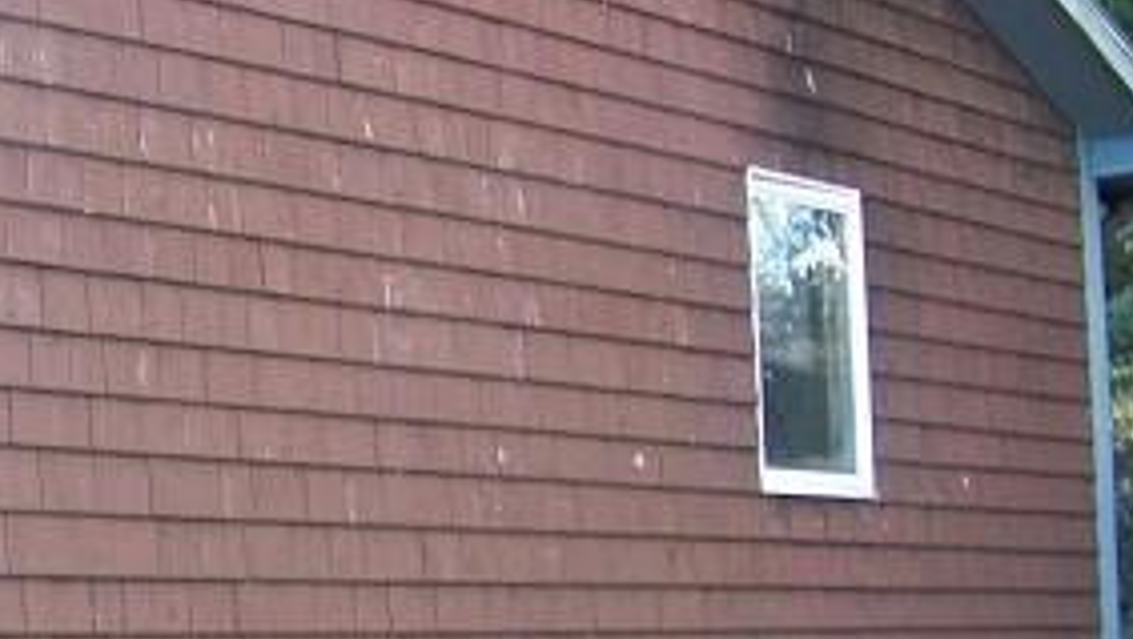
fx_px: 2675
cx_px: 84
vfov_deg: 13.6
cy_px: 414
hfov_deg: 23.2
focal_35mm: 89
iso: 100
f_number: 2.8
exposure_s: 1/30
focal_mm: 5.85
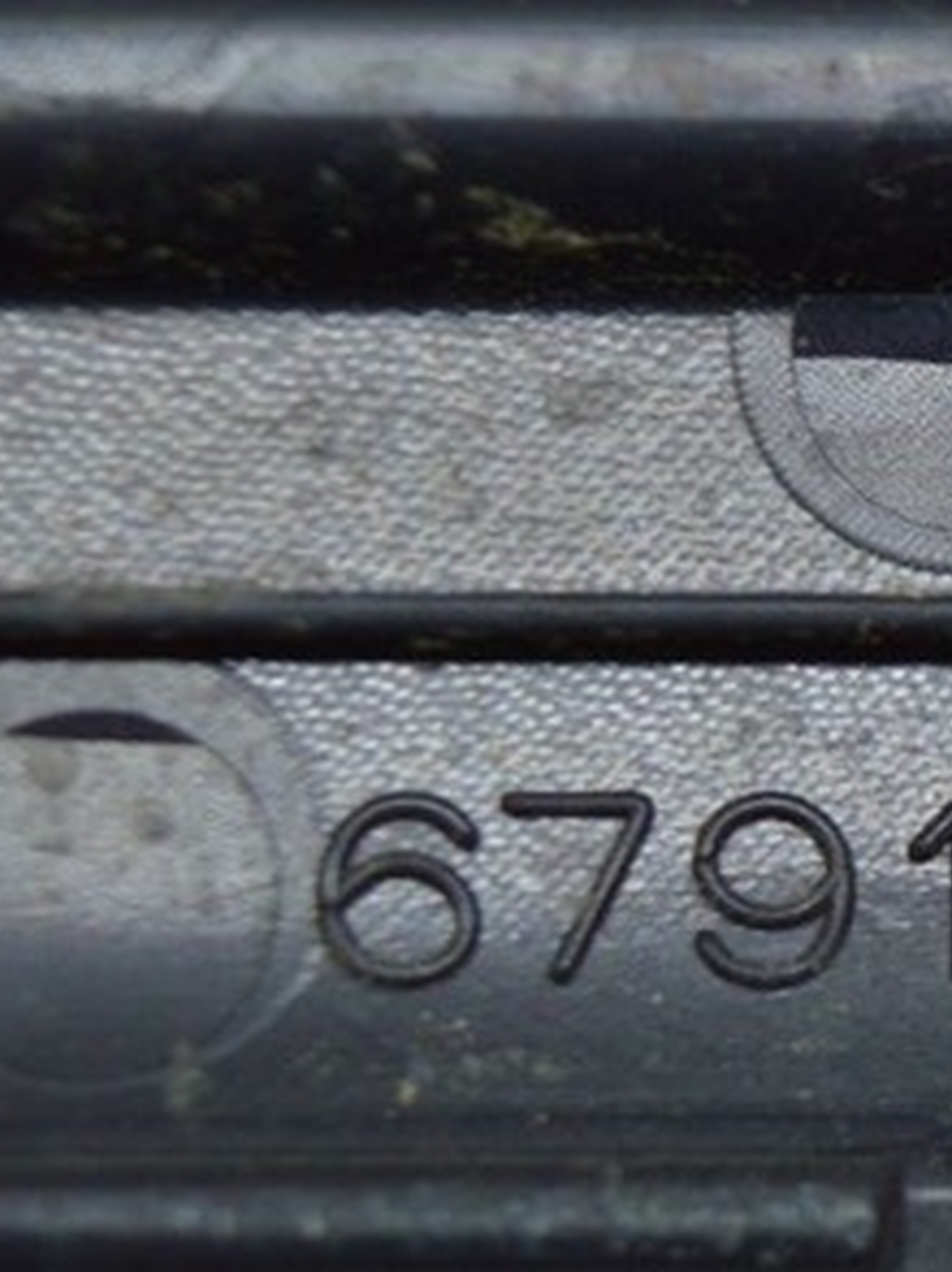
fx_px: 7381
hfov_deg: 7.2
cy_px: 915
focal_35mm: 201
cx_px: 1627
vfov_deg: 9.8
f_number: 5
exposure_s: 1/50
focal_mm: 40
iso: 400
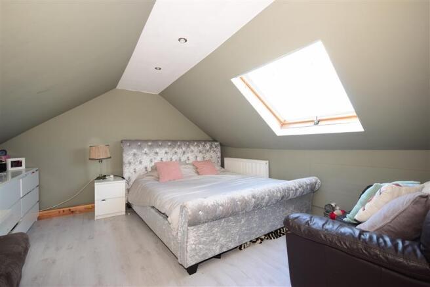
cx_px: 215
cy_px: 144
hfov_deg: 100.4
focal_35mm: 15
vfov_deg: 77.3
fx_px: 179
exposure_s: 1/10
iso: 100
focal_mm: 10
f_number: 7.1
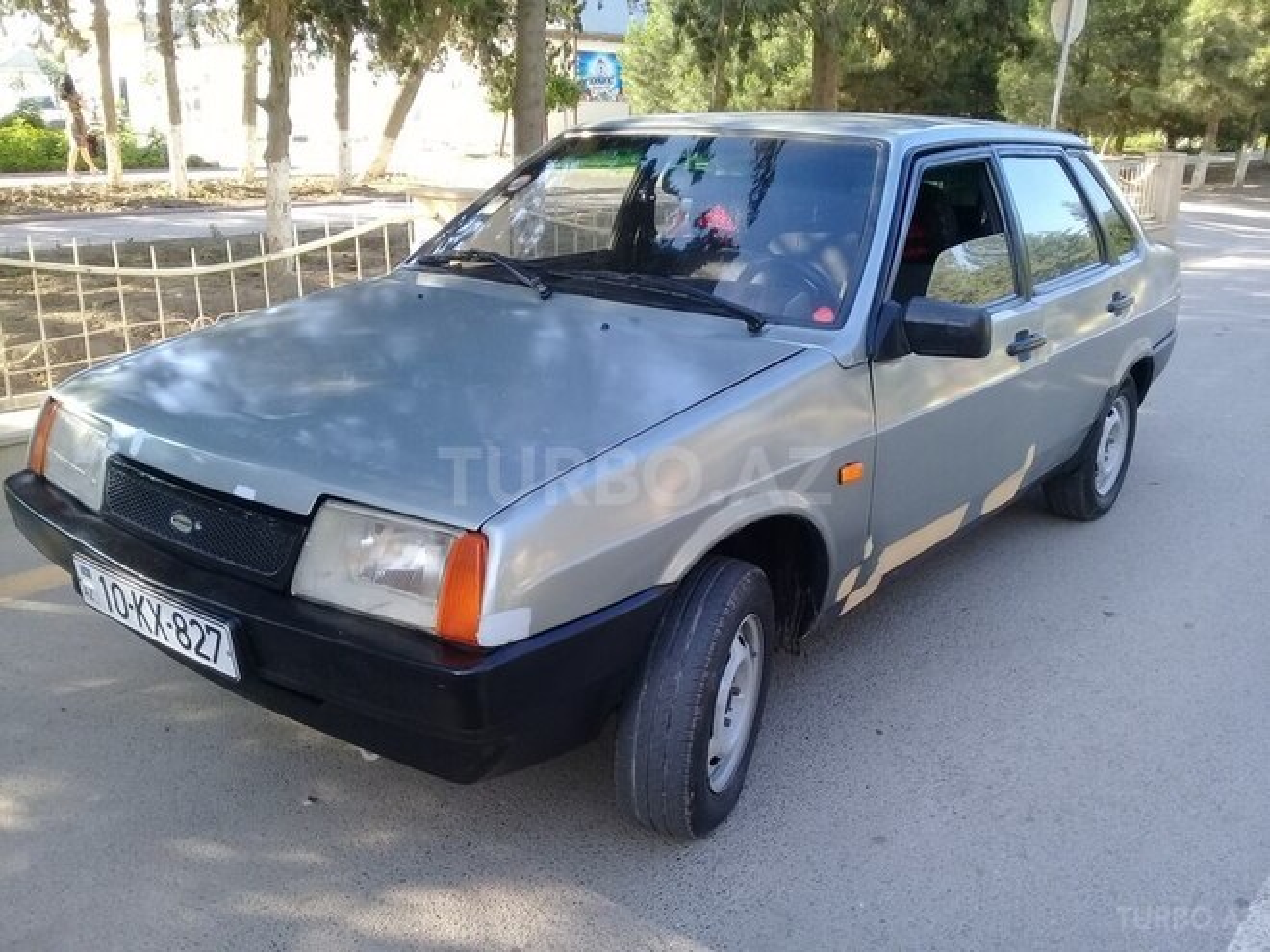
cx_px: 635
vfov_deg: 45.4
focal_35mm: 31
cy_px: 476
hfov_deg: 58.4
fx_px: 1137
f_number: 2.2
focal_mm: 3.3
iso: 50
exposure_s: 1/131
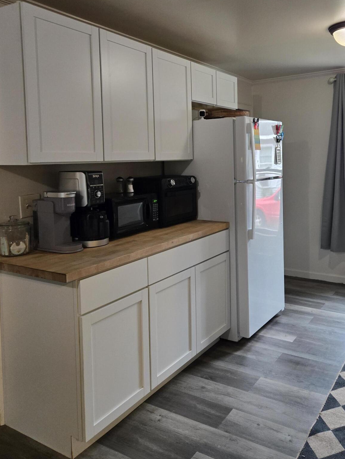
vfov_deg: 59.4
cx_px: 214
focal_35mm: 30
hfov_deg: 46.4
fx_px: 399
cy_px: 181
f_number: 1.8
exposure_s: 1/120
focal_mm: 5.4
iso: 500
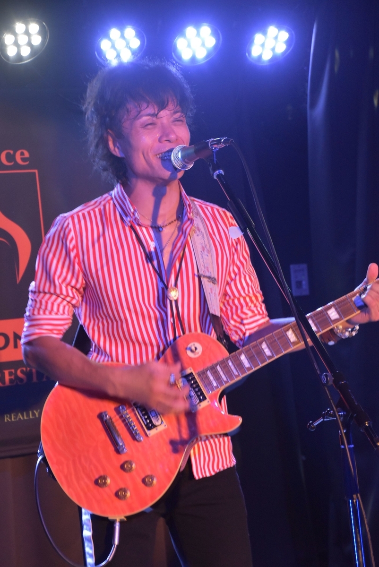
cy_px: 284
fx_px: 1466
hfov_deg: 14.7
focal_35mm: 93
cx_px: 190
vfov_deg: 21.9
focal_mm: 62
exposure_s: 1/60
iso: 2200
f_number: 5
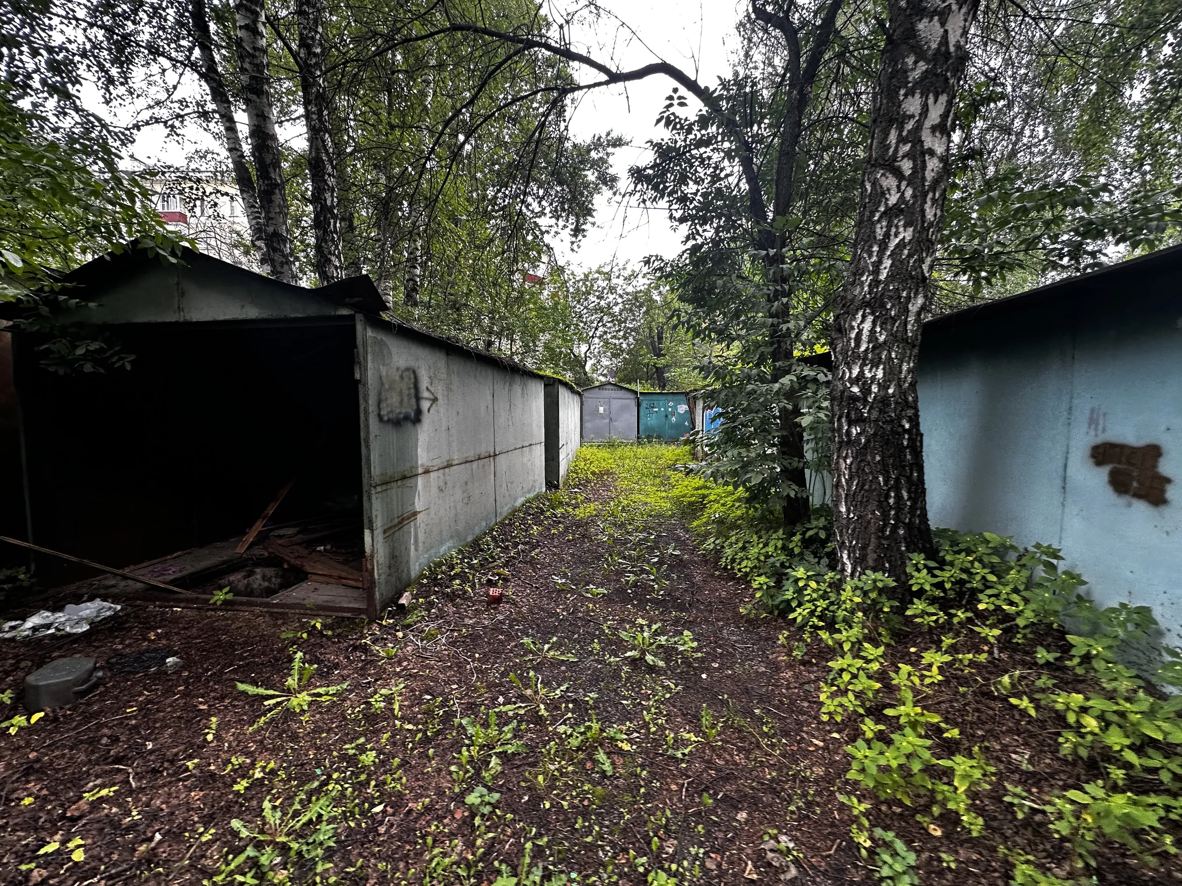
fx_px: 478
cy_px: 443
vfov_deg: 85.7
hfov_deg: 102.1
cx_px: 591
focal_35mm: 14
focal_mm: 2.22
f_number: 2.2
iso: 100
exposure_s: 1/99
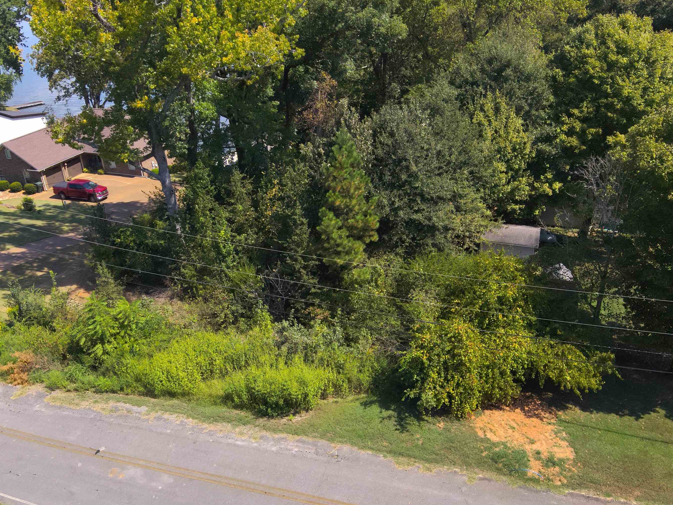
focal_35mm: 27
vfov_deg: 51.2
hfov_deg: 65.2
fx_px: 525
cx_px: 368
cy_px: 281
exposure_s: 1/1250
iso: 100
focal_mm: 4.4
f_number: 2.8
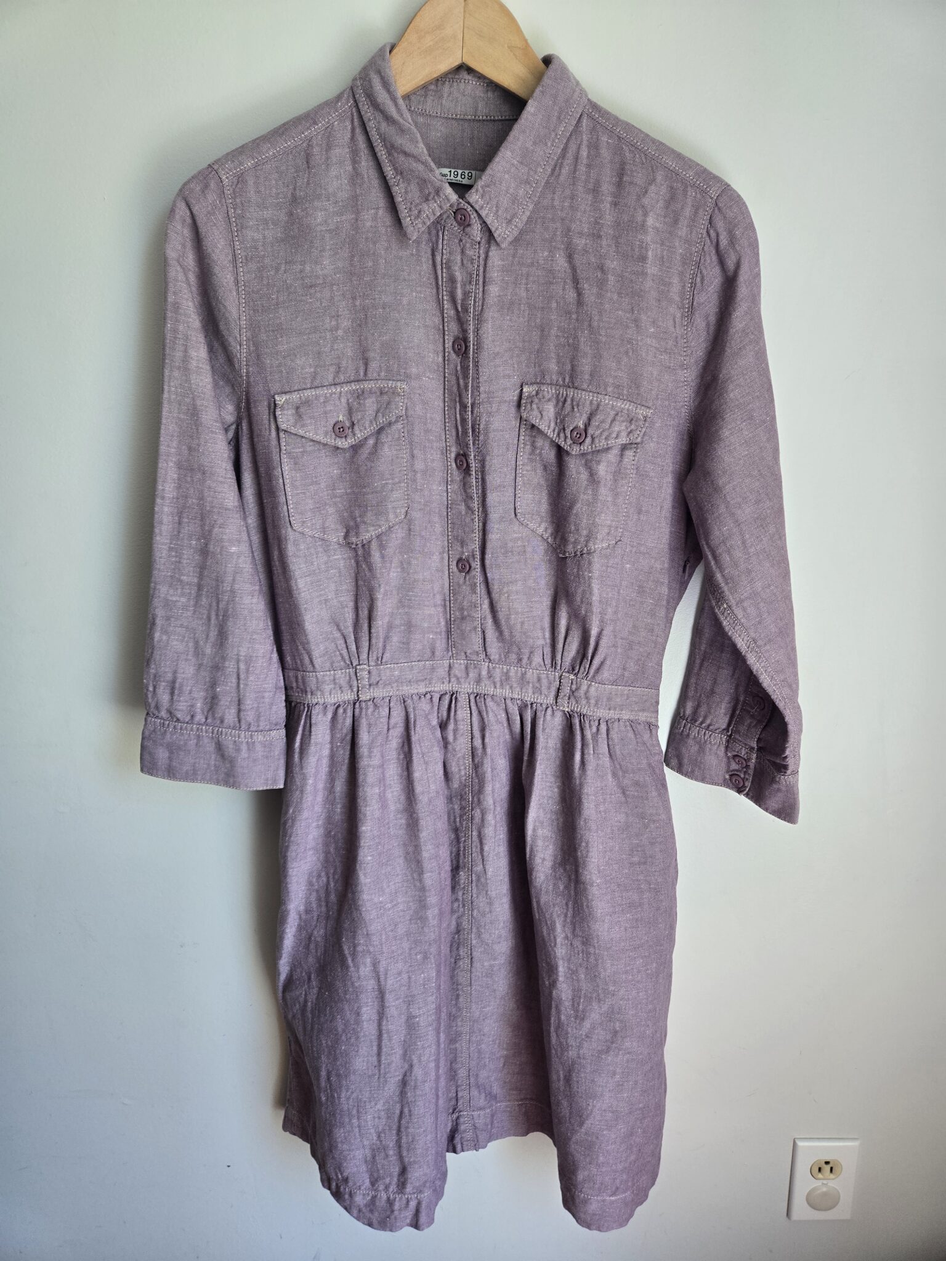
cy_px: 630
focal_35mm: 23
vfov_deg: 73.9
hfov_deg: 58.9
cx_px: 473
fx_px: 838
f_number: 1.8
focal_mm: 5.4
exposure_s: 1/180
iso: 125
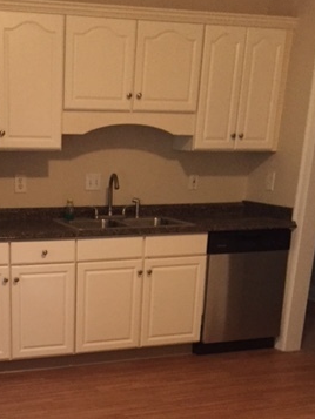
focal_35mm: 52
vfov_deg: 35.3
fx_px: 631
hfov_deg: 27.5
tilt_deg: -18.8
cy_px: 353
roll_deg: -1.1
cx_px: 60
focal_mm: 4.15
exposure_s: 1/15
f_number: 2.2
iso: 320
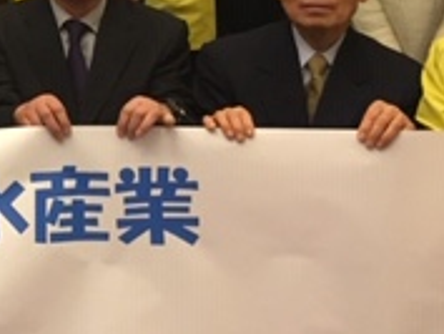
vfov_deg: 13.7
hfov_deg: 16.1
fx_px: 1348
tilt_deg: +2.4
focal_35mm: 105
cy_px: -60
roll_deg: +1.4
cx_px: -334
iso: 125
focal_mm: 4.15
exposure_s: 1/30
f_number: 2.2
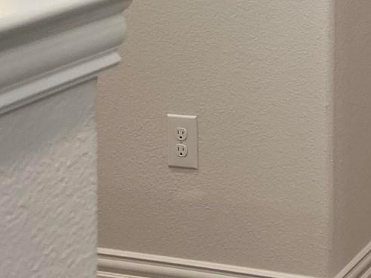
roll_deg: +1.1
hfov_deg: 16.8
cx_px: 515
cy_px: -254
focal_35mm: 109
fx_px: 1167
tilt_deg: -1.4
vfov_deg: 12.2
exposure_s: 1/120
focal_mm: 5.7
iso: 125
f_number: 1.5
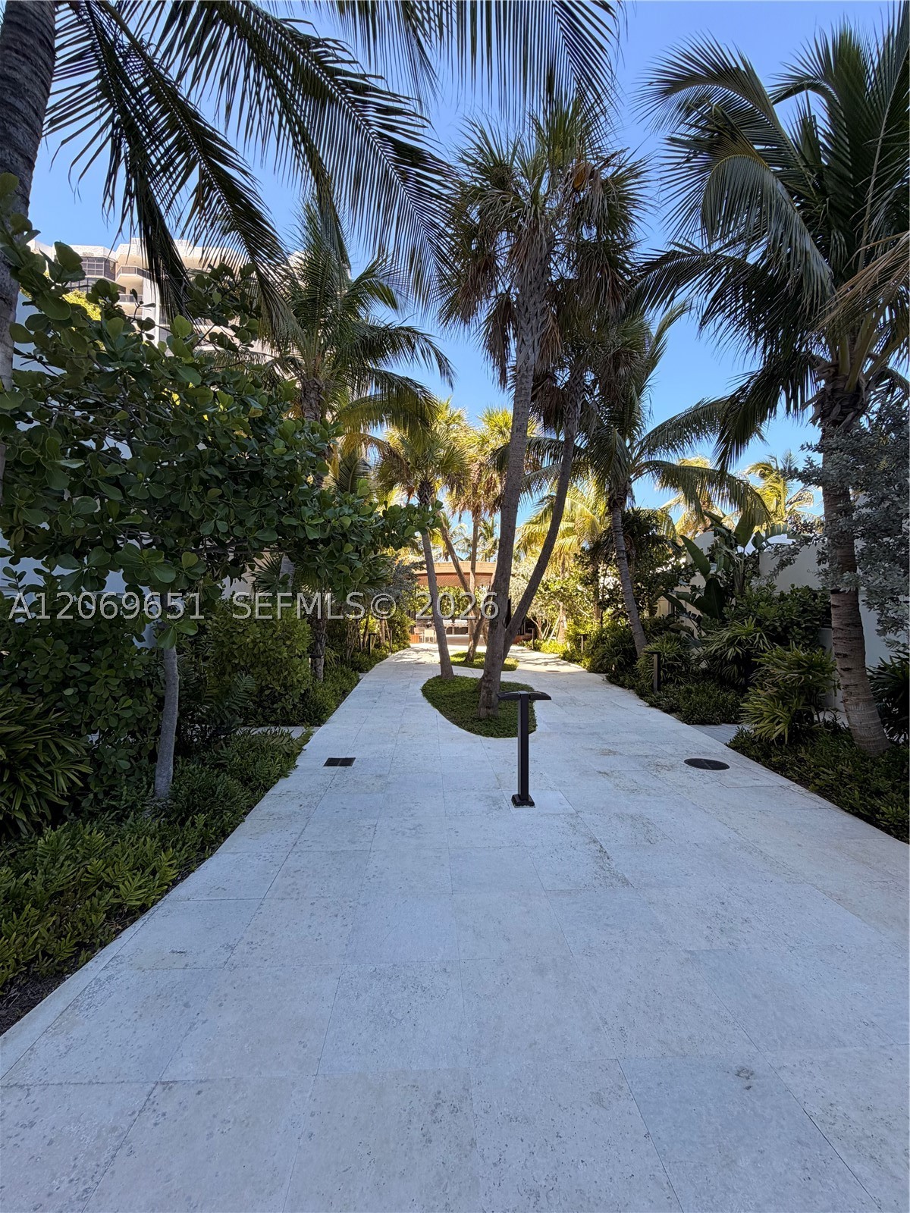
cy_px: 606
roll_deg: -1.2
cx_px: 455
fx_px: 491
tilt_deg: +1.3
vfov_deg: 102.1
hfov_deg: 85.7
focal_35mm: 14
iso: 50
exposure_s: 1/289
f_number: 2.2
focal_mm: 2.22
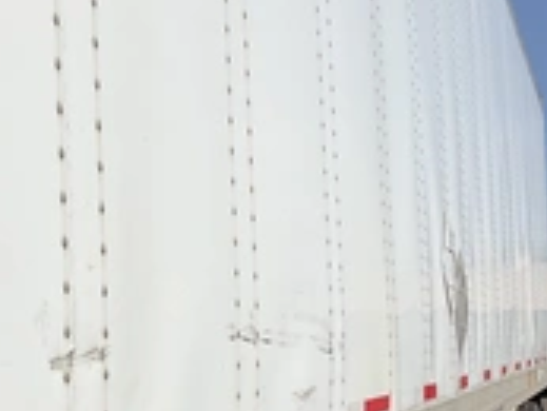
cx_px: 114
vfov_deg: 21.7
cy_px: 316
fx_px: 1059
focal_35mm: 67
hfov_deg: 28.4
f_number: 1.8
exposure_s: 1/7407
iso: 25
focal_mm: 3
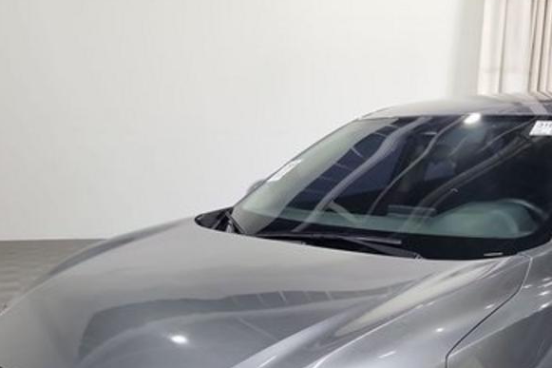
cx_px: 362
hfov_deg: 44.0
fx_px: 674
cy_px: 339
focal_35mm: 44
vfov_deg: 29.1
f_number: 1.8
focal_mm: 6.7
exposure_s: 1/59
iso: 188
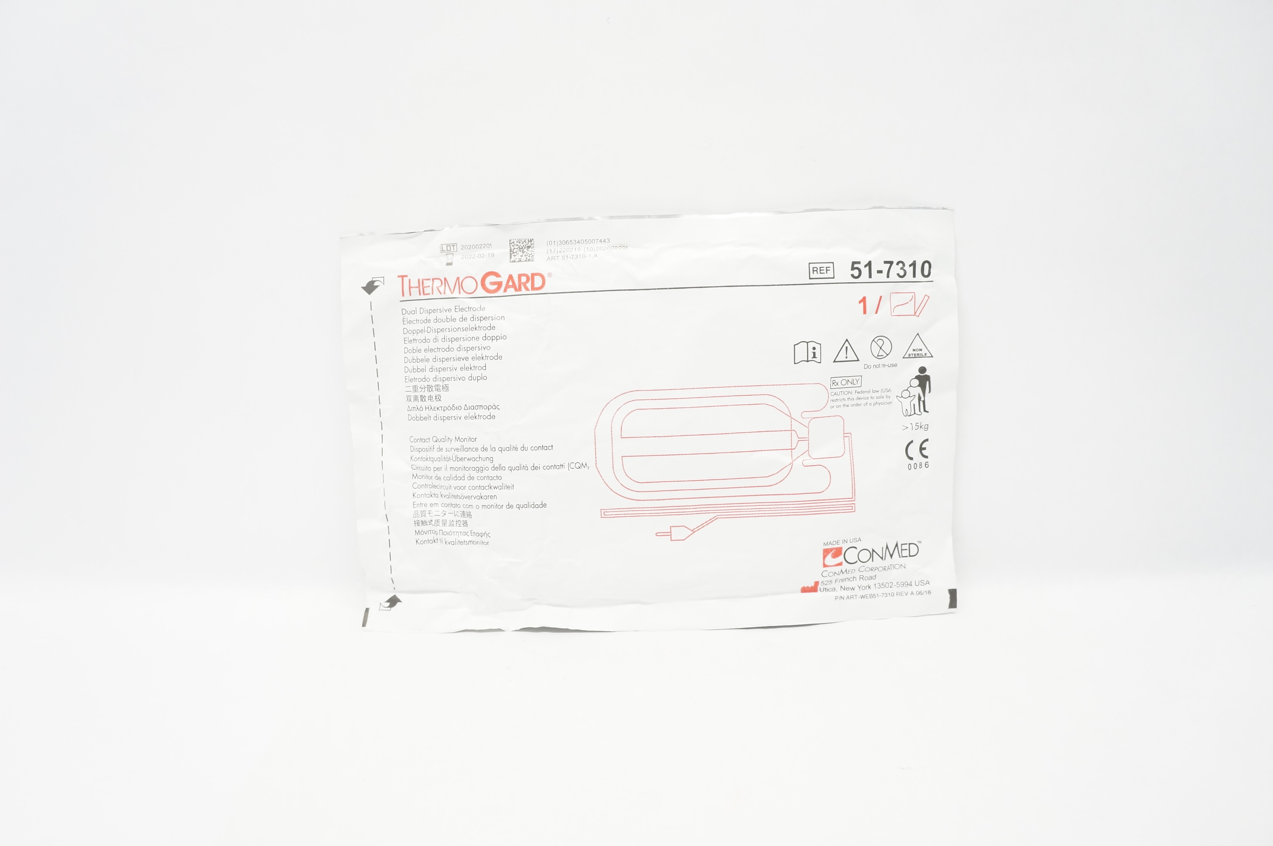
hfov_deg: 67.4
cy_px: 423
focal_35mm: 27
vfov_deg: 47.8
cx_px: 636
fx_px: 954
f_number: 5.6
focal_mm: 18
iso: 800
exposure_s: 1/60
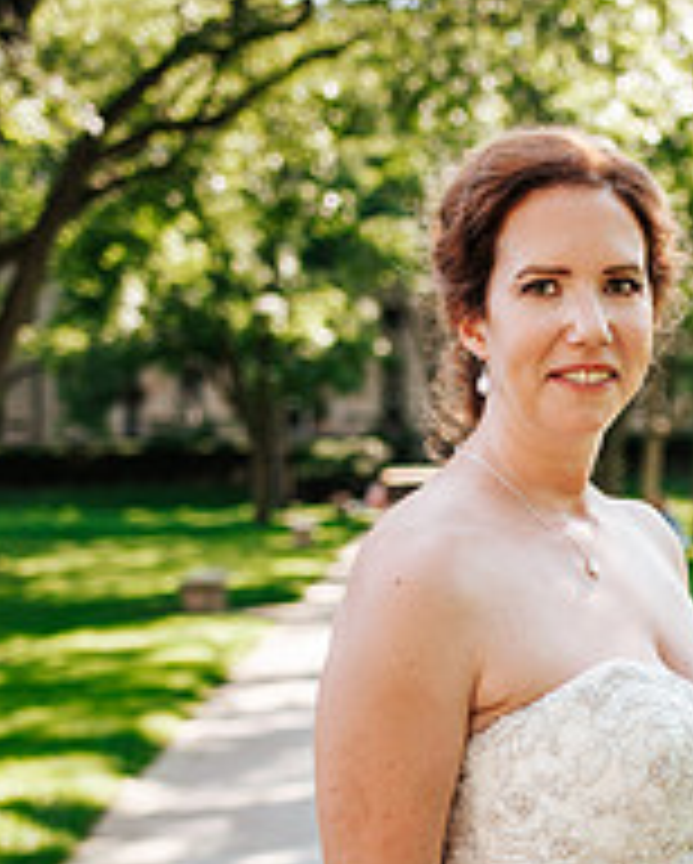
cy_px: 612
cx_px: 590
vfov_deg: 24.5
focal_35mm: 77
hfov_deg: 19.7
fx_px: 1971
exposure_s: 1/500
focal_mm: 35
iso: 125
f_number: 2.2
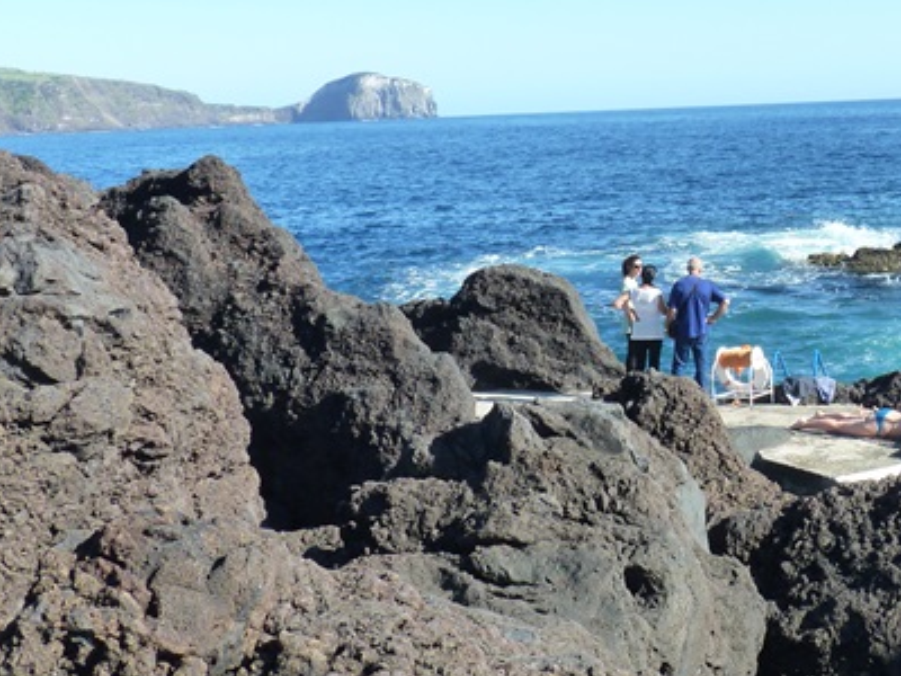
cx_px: 759
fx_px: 1406
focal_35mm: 54
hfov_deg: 34.1
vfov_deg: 27.0
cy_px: 331
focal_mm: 4.8
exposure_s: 1/200
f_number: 4.5
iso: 125
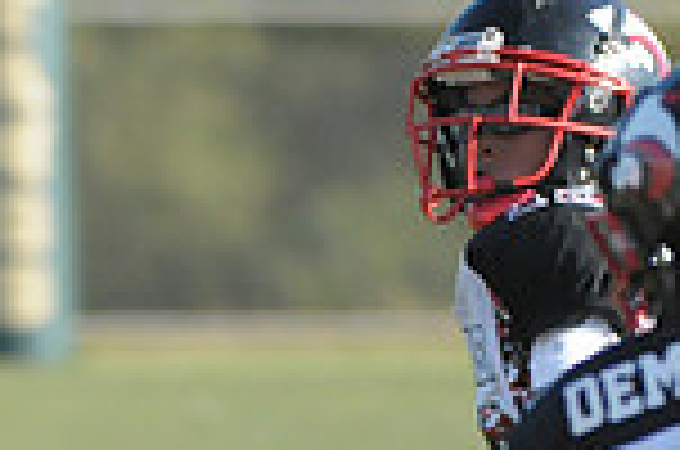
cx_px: -171
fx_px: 21771
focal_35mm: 1155
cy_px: 821
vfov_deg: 1.2
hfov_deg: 1.8
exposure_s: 1/5000
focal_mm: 200
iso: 1600
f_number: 4
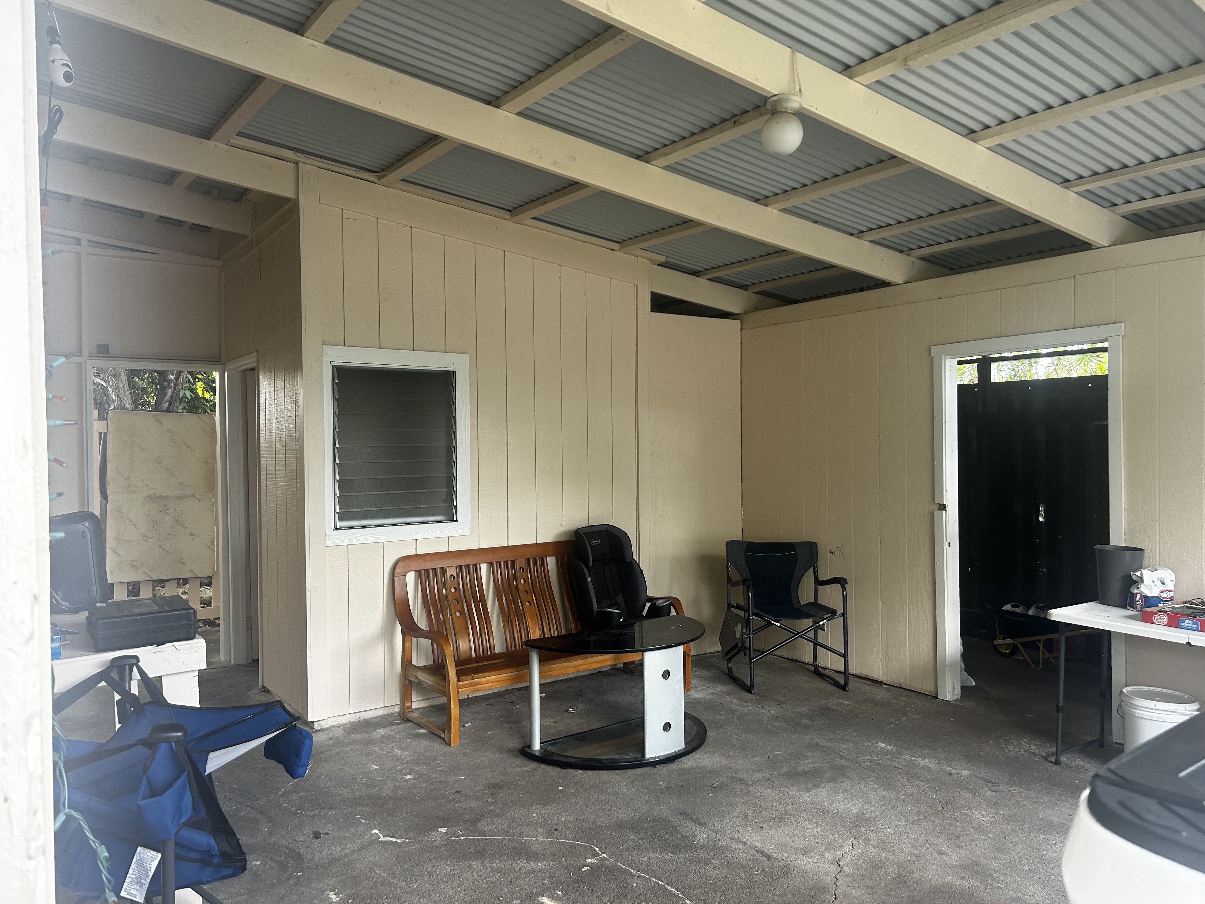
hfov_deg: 67.3
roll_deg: +0.5
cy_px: 452
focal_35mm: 26
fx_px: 905
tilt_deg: -2.1
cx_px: 602
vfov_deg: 53.1
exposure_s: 1/121
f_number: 1.5
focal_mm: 5.7
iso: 80
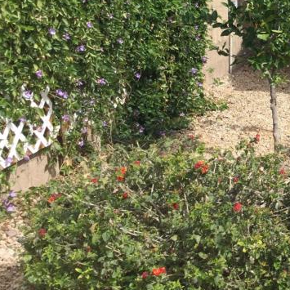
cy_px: 83
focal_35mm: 79
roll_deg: -2.9
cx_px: 401
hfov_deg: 19.7
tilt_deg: -11.1
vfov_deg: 21.8
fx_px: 749
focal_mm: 3.3
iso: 25
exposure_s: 1/1101
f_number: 2.4
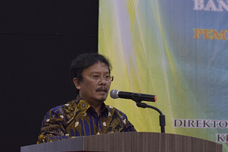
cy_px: 83
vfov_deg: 13.5
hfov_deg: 20.2
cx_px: 100
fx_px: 639
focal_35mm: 101
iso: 3200
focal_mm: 50
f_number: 3.2
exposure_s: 1/80
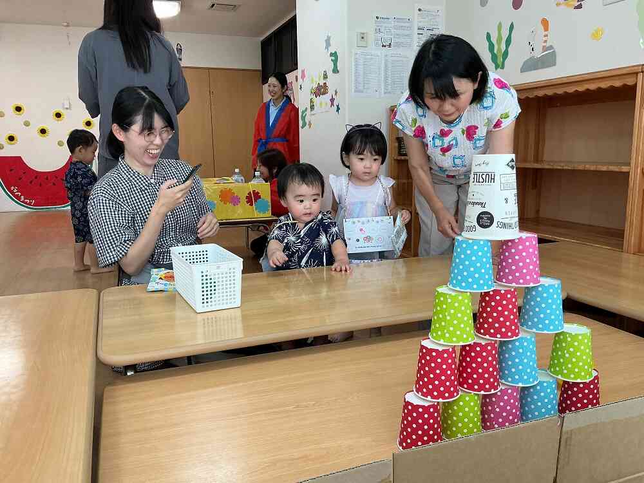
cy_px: 242
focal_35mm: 29
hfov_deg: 61.7
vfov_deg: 48.2
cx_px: 322
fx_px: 540
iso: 64
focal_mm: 3
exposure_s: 1/120
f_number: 1.8
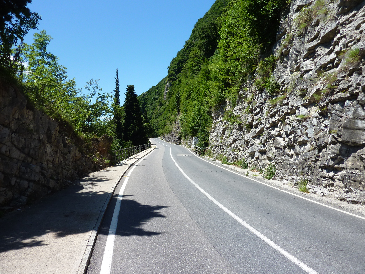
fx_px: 264
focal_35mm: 25
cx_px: 182
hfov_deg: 69.4
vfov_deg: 54.9
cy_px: 137
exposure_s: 1/500
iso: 80
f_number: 4
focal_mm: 4.1
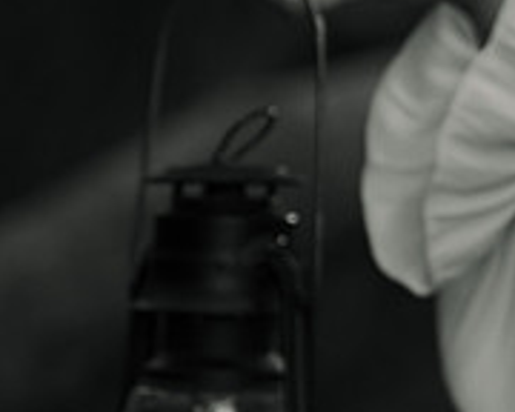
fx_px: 5609
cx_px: 690
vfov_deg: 4.2
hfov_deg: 5.2
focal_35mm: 368
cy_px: -4
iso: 640
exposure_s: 1/160
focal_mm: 108
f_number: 2.8
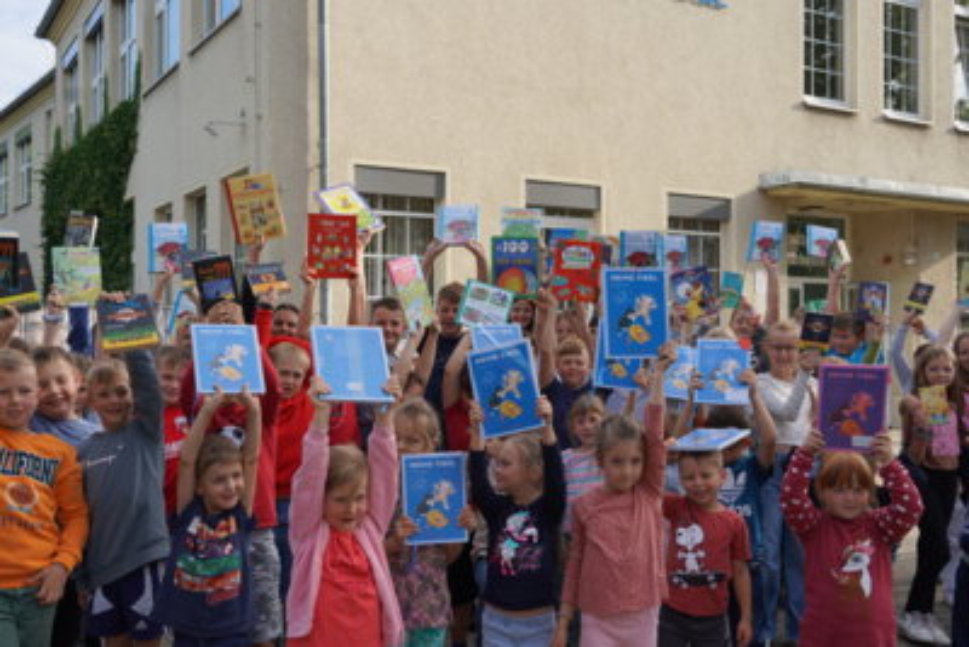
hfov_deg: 50.7
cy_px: 324
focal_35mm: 38
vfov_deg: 35.1
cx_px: 484
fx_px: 1023
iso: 100
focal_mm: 38
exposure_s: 1/250
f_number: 5.6
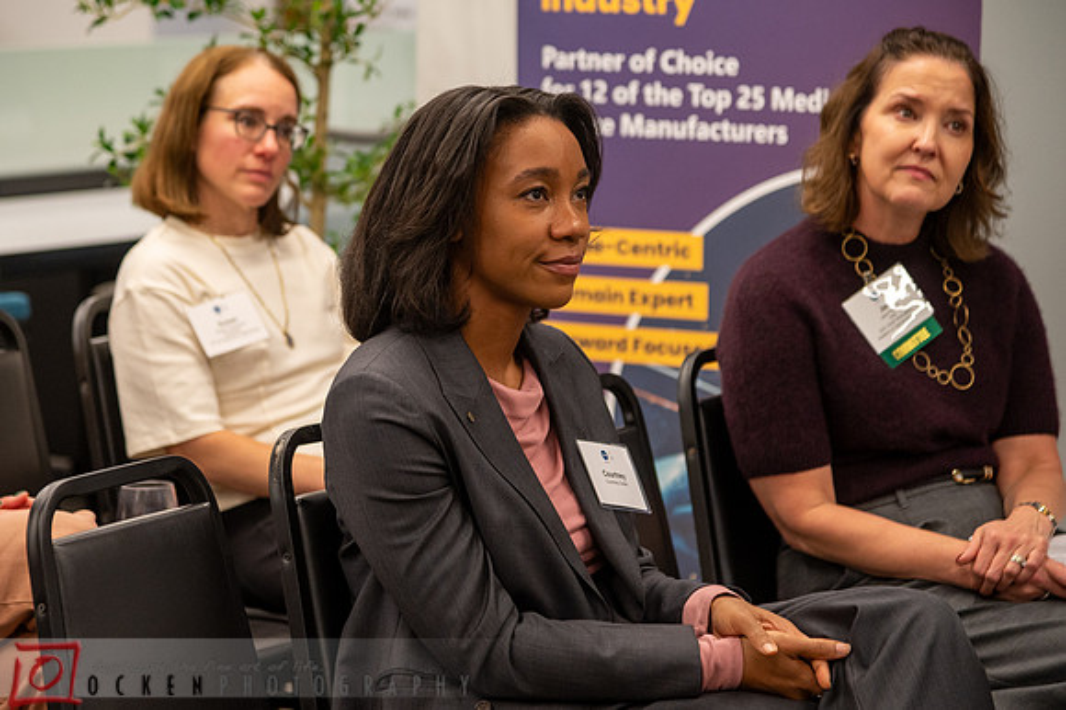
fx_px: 4024
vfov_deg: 10.1
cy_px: 365
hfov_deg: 15.1
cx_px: 464
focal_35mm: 136
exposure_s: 1/125
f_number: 4
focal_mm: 120
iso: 1600
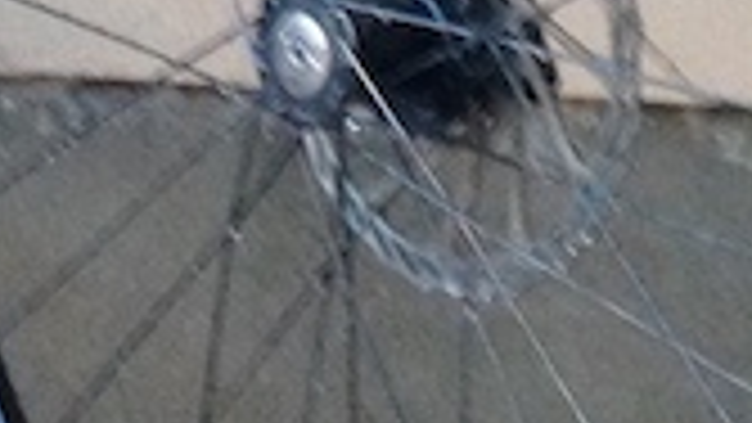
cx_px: -252
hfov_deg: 9.6
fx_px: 4388
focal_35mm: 220
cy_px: -320
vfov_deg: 5.4
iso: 250
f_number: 2.4
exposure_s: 1/20
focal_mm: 4.12
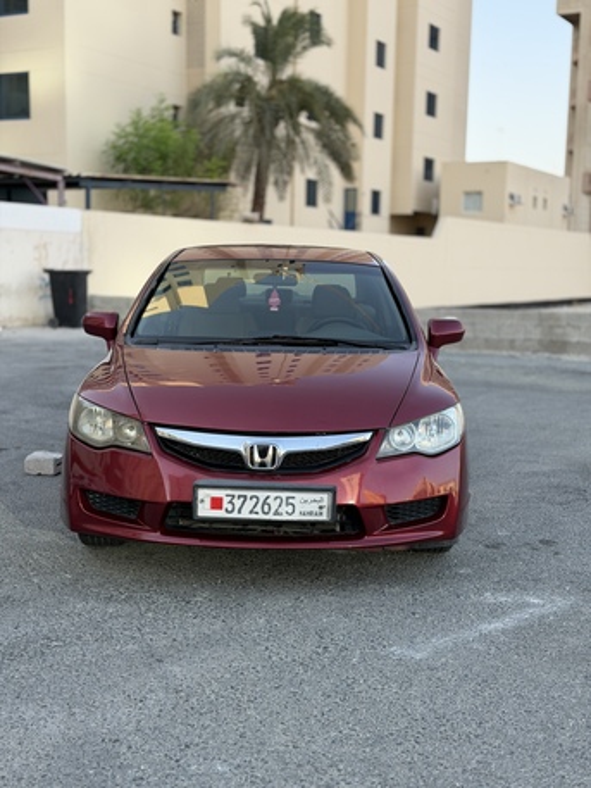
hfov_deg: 30.3
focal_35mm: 48
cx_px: 296
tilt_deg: -6.4
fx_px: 1092
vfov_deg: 39.6
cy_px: 394
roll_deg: -1.5
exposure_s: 1/819
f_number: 1.78
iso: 100
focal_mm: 6.76
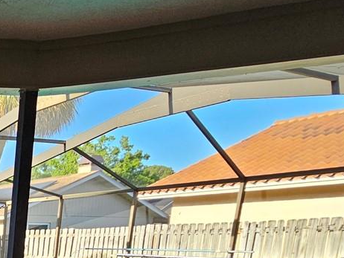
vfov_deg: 26.8
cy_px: 343
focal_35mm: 45
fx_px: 447
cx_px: -182
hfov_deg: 27.5
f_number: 2.2
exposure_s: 1/239
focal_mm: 2.2
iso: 80
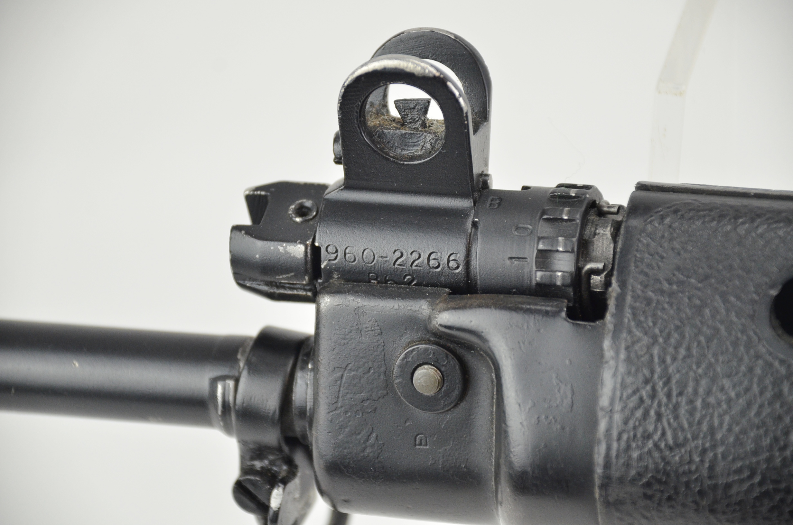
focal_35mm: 202
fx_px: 4451
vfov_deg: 6.8
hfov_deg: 10.2
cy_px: 262
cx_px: 396
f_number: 5.6
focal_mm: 135
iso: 800
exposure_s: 1/125
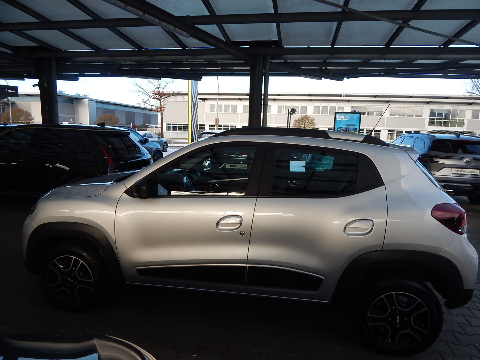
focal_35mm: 22
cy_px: 180
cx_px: 240
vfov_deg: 61.1
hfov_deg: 76.4
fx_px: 305
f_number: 3
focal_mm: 4
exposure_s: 1/400
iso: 125
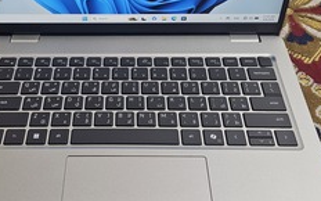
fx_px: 420
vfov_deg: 26.4
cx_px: 122
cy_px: 41
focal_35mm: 48
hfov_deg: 41.6
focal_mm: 6.3
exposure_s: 1/120
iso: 400
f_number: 1.7
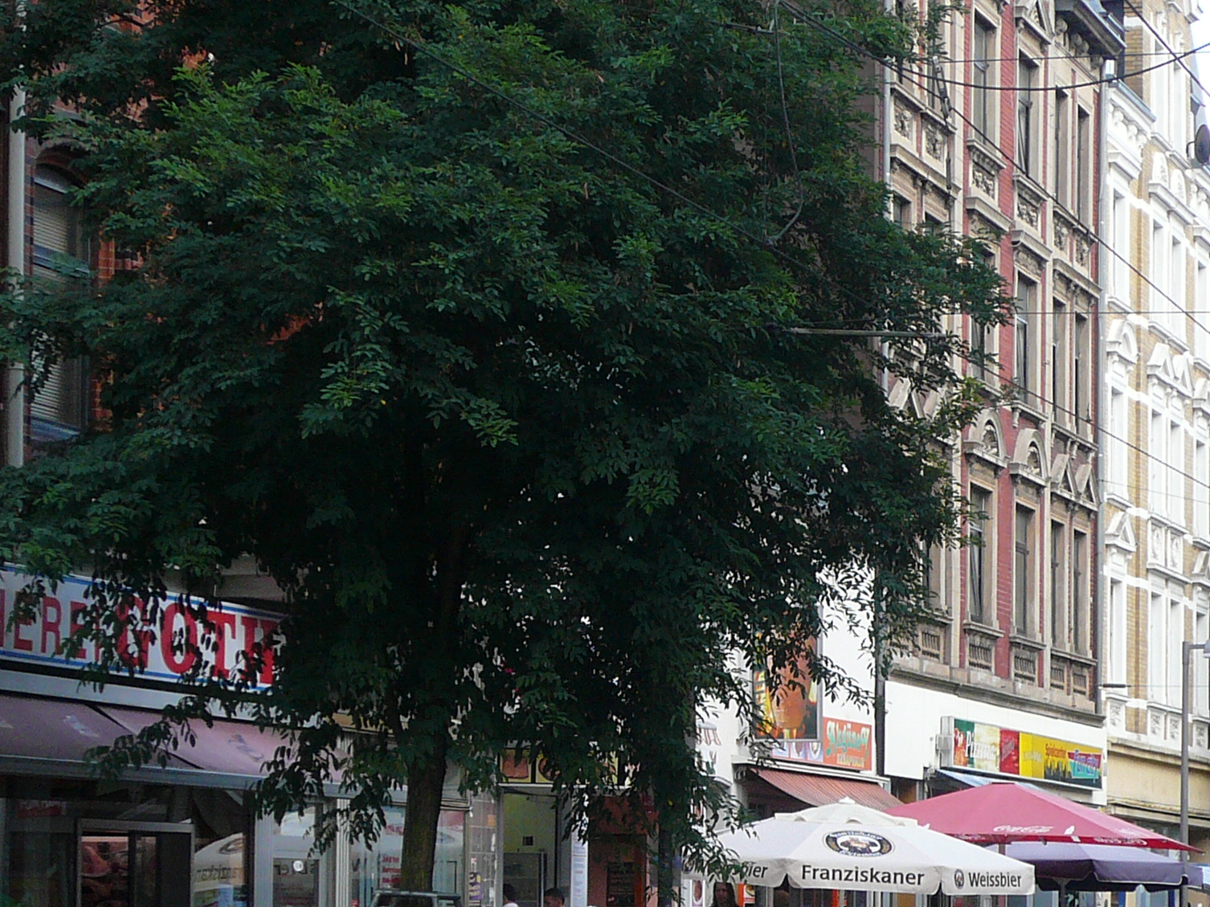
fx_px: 4159
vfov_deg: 12.4
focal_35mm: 119
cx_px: 834
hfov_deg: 16.5
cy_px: 754
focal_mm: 9.6
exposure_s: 1/200
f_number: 4
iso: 100
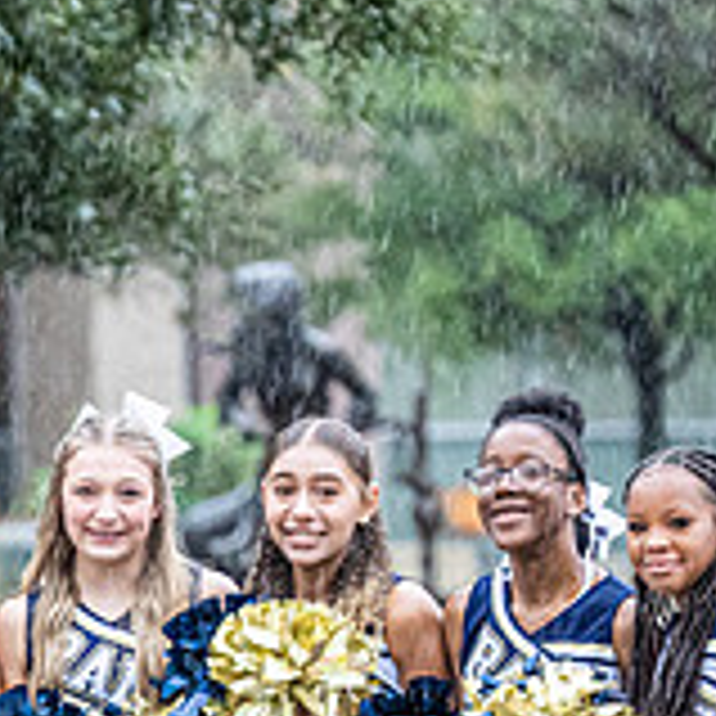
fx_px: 12309
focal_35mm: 526
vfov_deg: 3.3
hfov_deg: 3.3
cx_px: -531
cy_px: 955
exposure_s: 1/250
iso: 4000
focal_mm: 149
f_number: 3.5
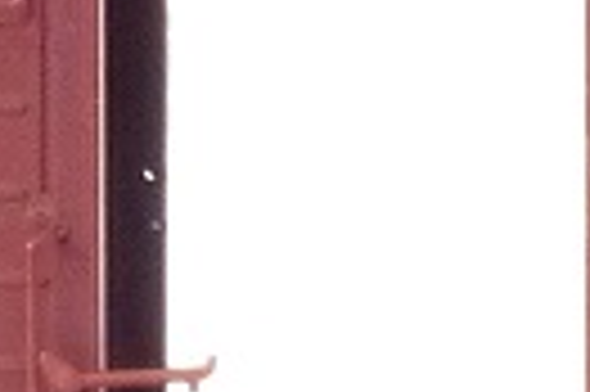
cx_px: 500
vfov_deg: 3.8
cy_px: 171
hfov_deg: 5.7
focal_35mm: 359
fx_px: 5876
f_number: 8
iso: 400
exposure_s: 1/60
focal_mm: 7.6
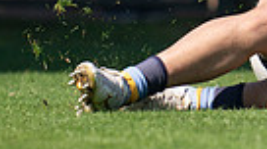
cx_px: 444
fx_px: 17262
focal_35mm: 2442
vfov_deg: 0.5
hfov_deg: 0.9
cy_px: 28
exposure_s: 1/1250
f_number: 2.8
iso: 100
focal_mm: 400
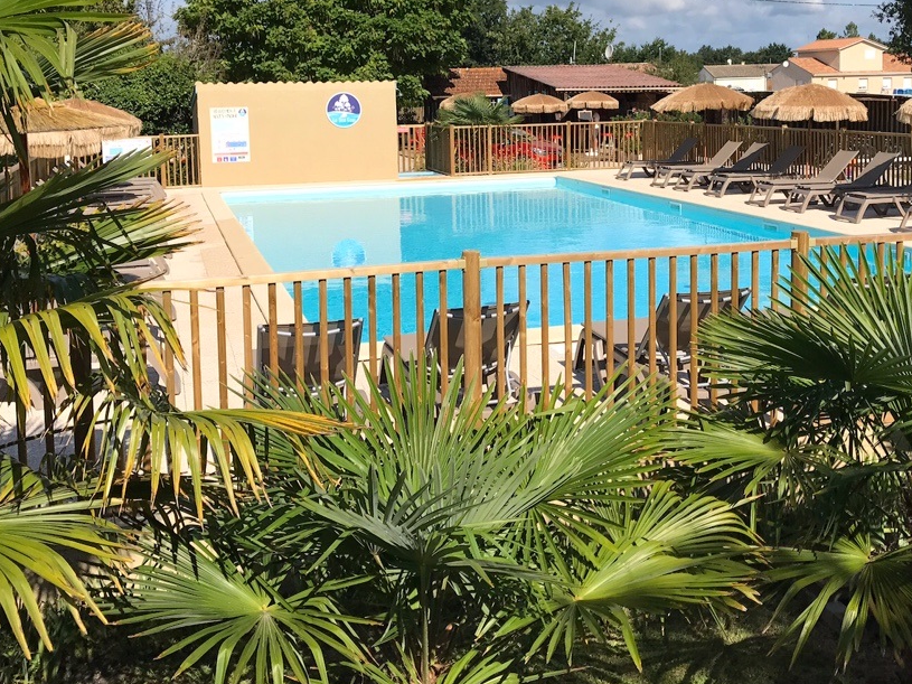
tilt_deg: -4.4
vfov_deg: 32.5
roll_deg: +0.9
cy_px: 209
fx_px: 1159
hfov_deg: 42.9
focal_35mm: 44
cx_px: 499
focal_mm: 3.99
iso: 20
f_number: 1.8
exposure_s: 1/3096
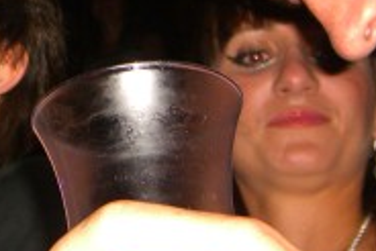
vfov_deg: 10.5
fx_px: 1348
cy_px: -55
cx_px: 65
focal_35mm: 129
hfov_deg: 15.7
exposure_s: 1/60
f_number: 2.8
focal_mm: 7.9
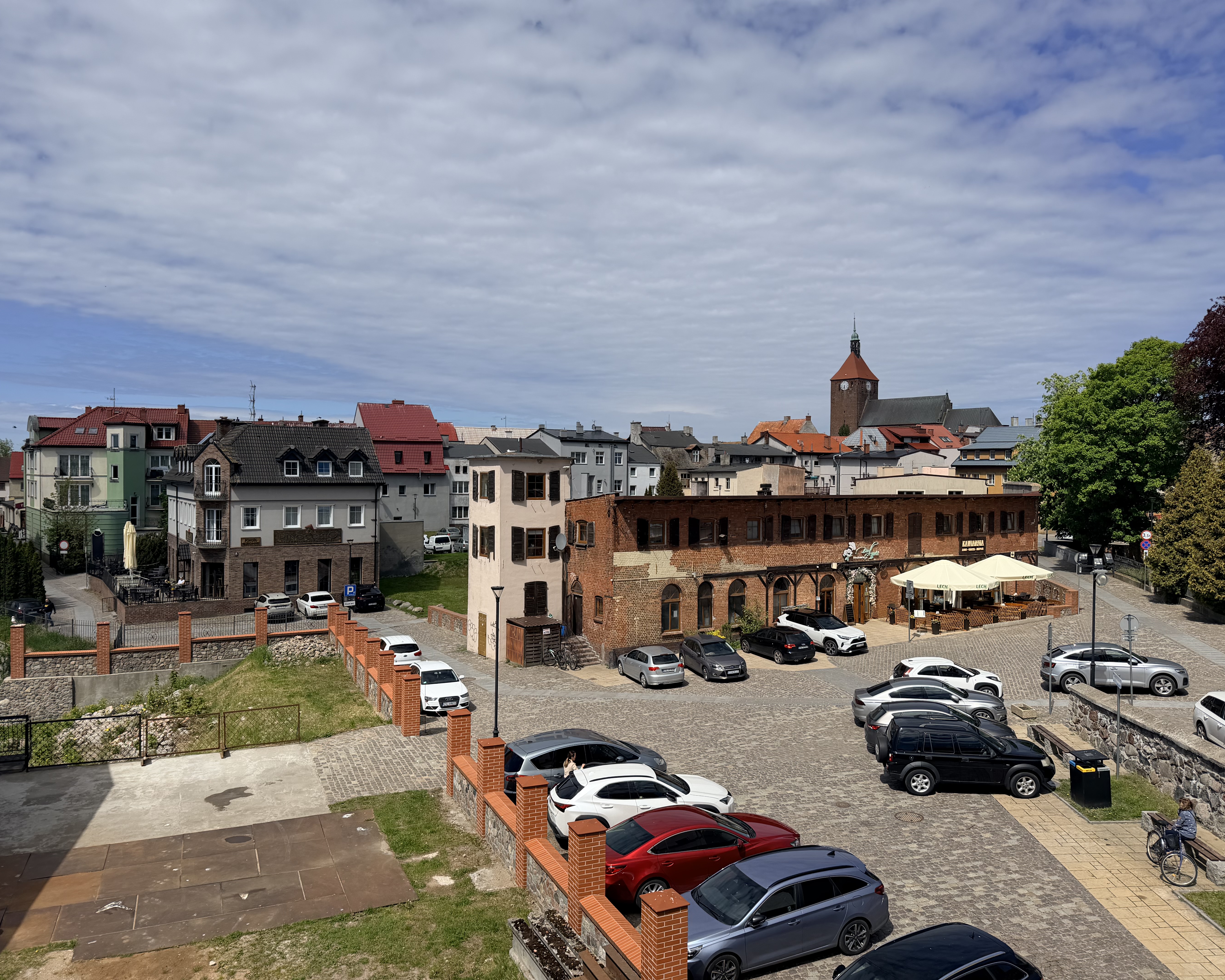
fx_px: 906
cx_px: 607
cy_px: 490
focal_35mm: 25
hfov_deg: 68.1
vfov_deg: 56.8
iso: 80
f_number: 1.78
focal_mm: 6.76
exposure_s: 1/9091
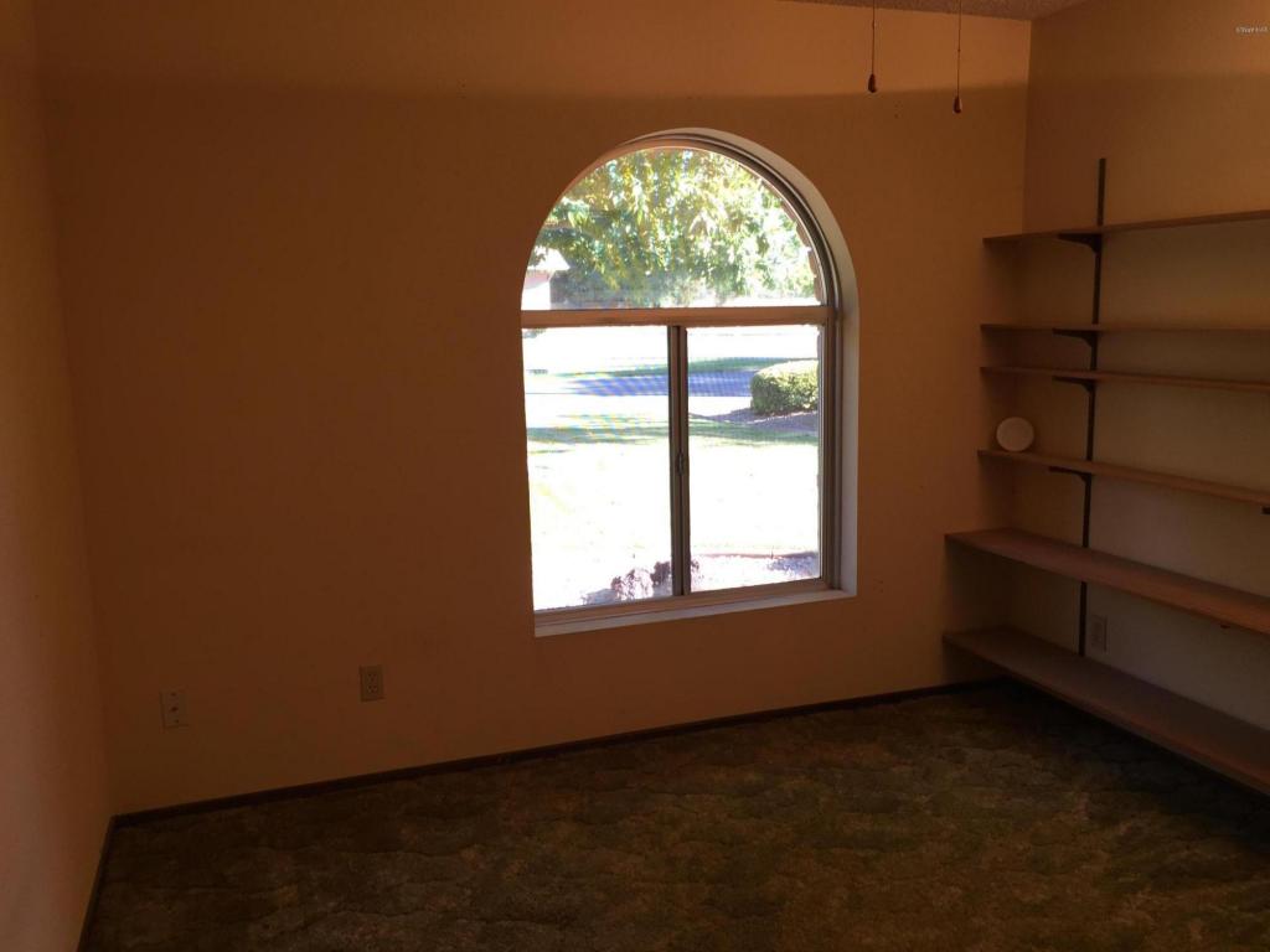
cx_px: 635
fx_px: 1064
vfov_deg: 48.2
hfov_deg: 61.7
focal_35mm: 29
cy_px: 476
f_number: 2.2
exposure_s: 1/40
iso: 32
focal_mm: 4.15
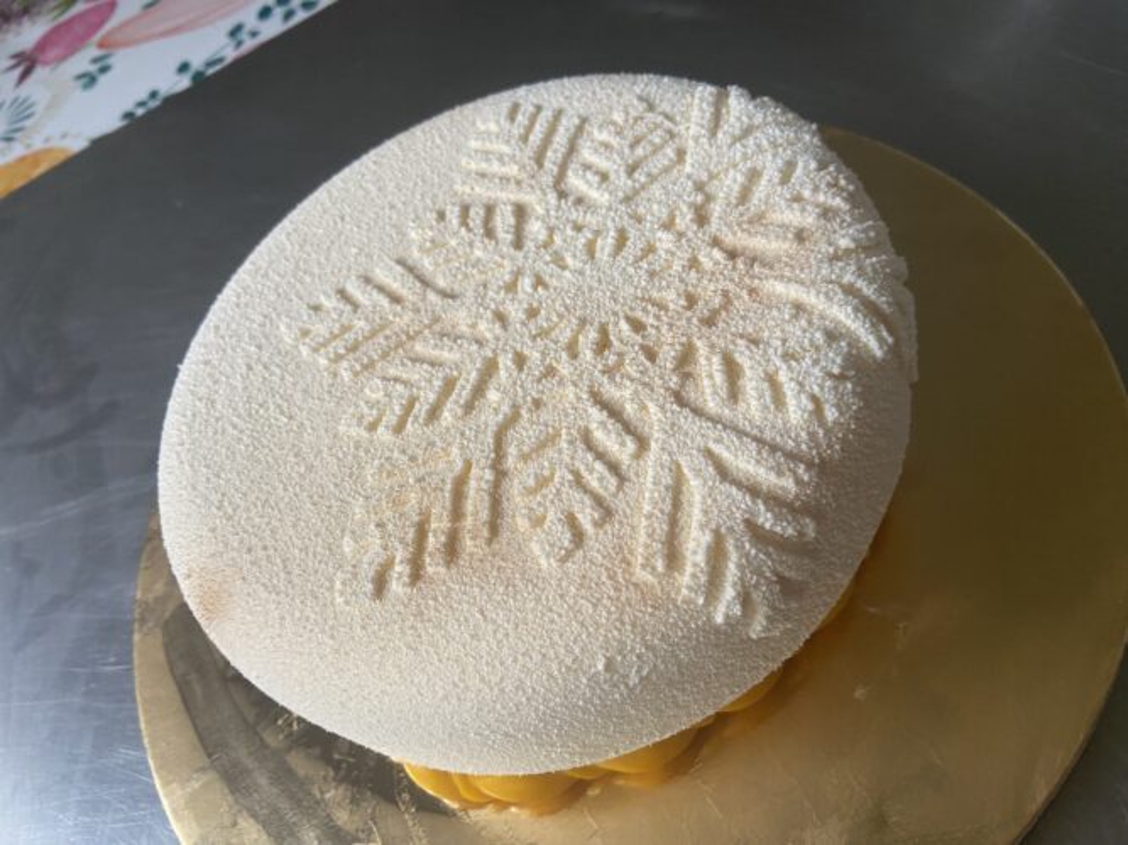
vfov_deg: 53.0
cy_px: 422
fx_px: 847
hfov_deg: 67.3
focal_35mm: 26
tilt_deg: -51.1
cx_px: 564
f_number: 1.8
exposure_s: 1/60
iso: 160
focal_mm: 4.25
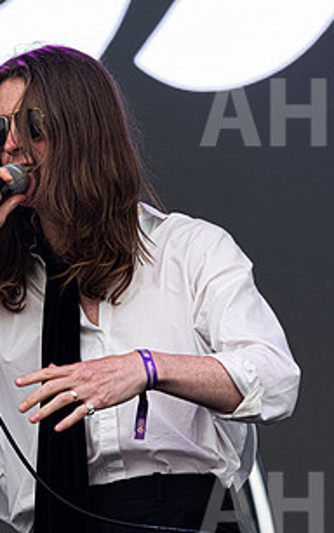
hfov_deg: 2.6
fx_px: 7220
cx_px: 52
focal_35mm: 496
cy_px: 222
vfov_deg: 4.2
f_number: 5
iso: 1000
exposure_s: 1/1000
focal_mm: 200
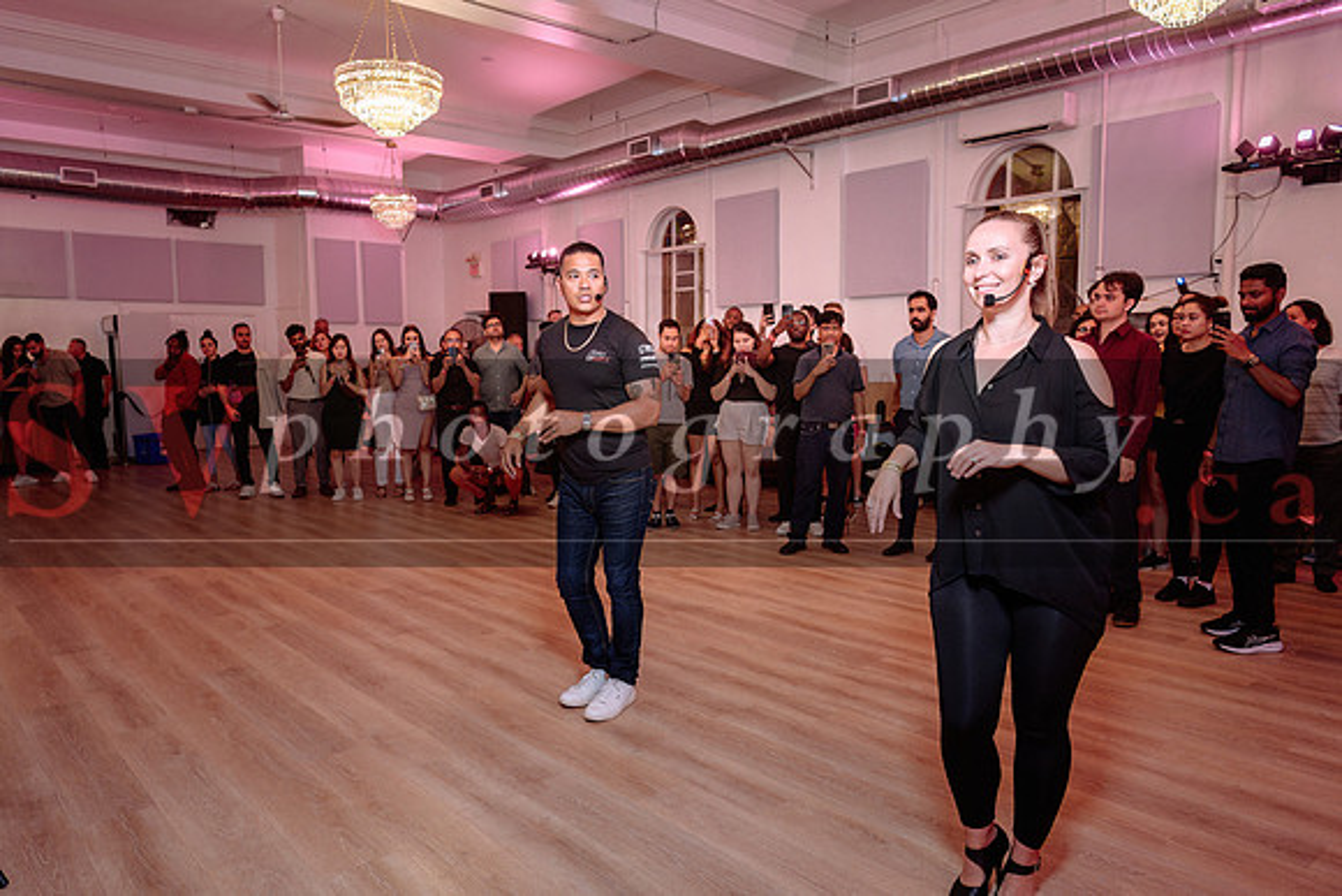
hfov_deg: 71.7
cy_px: 448
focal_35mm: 25
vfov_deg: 51.5
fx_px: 929
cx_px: 657
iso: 1000
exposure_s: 1/80
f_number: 3.2
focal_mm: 24
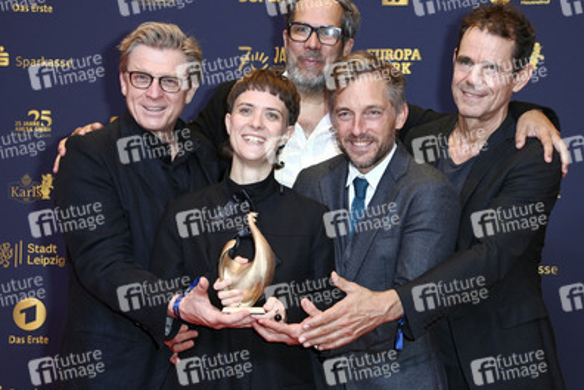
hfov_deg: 30.5
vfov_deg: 20.6
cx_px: 322
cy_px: 183
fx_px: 1071
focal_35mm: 66
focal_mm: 58
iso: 1000
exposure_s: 1/200
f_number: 5.6
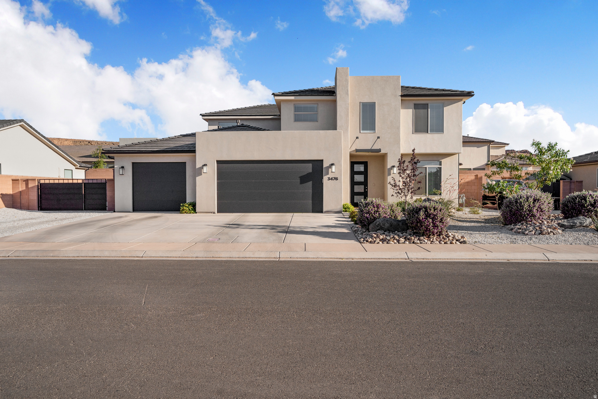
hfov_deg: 65.5
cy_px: 200
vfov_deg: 46.4
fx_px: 465
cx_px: 299
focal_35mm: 28
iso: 250
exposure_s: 1/1250
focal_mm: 28
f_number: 6.3
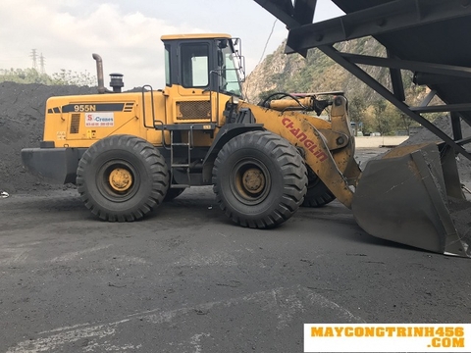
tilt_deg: -3.9
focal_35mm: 28
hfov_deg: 63.4
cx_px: 236
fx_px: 381
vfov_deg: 49.7
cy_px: 176
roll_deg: +1.0
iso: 20
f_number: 1.8
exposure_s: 1/456
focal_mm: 3.99
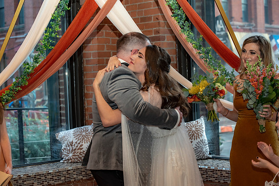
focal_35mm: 70
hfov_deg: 28.8
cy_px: 93
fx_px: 543
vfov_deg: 19.5
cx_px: 140
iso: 800
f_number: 5
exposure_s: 1/125
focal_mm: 70
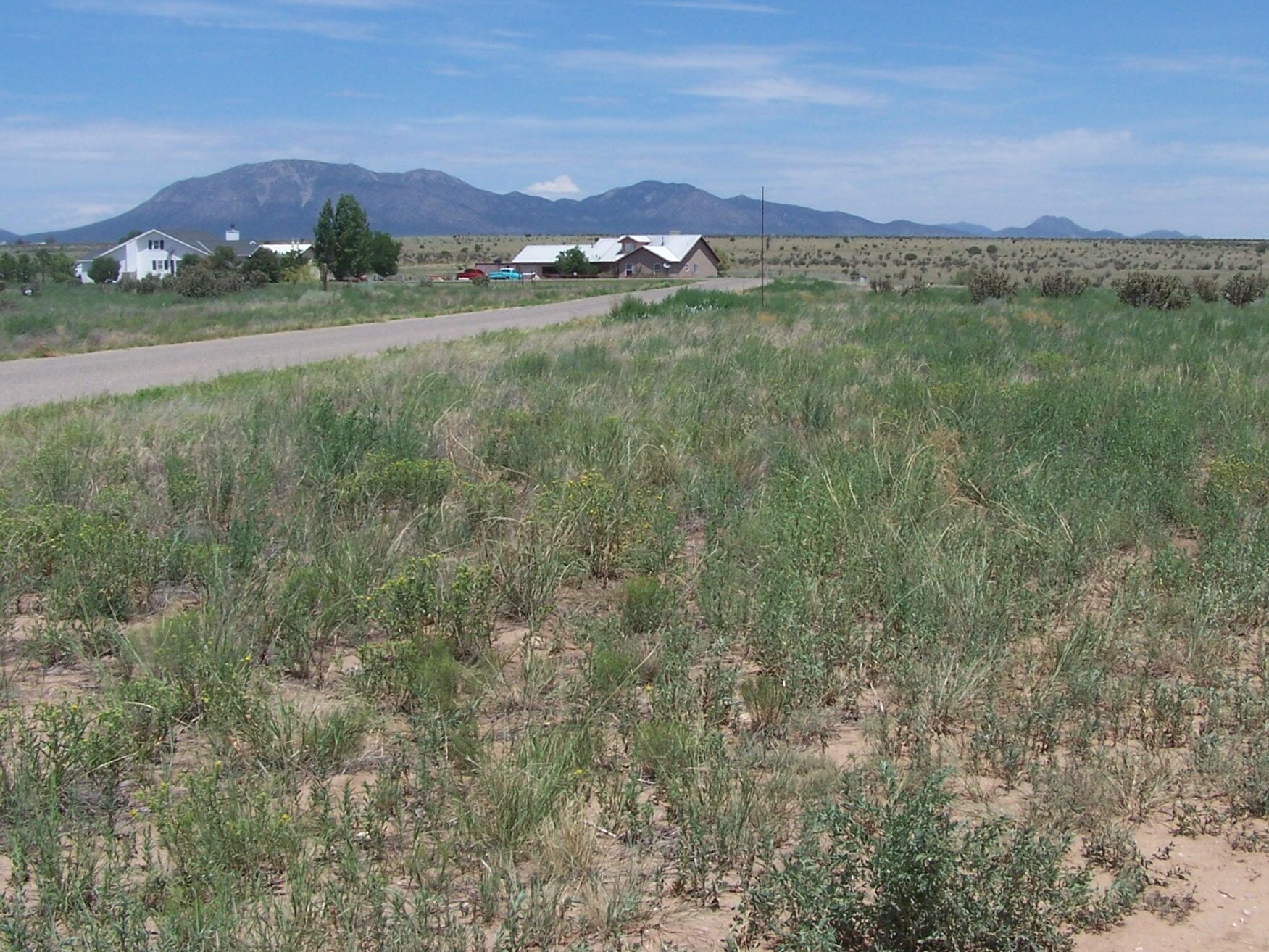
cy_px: 344
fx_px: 1833
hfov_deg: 38.1
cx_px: 718
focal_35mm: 50
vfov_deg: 29.0
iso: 80
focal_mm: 6.3
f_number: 5.6
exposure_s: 1/500
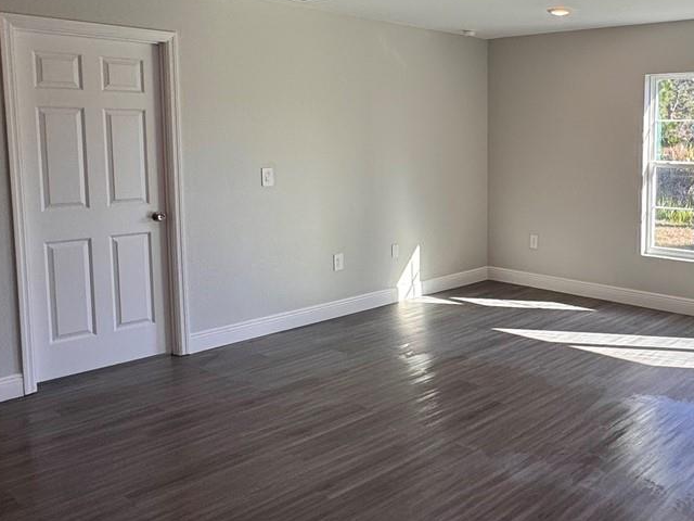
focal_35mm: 35
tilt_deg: -6.0
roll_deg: -0.8
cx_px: 529
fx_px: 702
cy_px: 203
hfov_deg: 50.2
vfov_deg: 40.5
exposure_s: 1/237
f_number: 2.2
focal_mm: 2.22
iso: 40
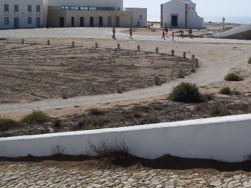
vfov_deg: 21.8
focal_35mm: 66
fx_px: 478
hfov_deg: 29.2
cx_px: 173
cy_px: 29
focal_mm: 8
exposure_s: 1/1000
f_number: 4.8
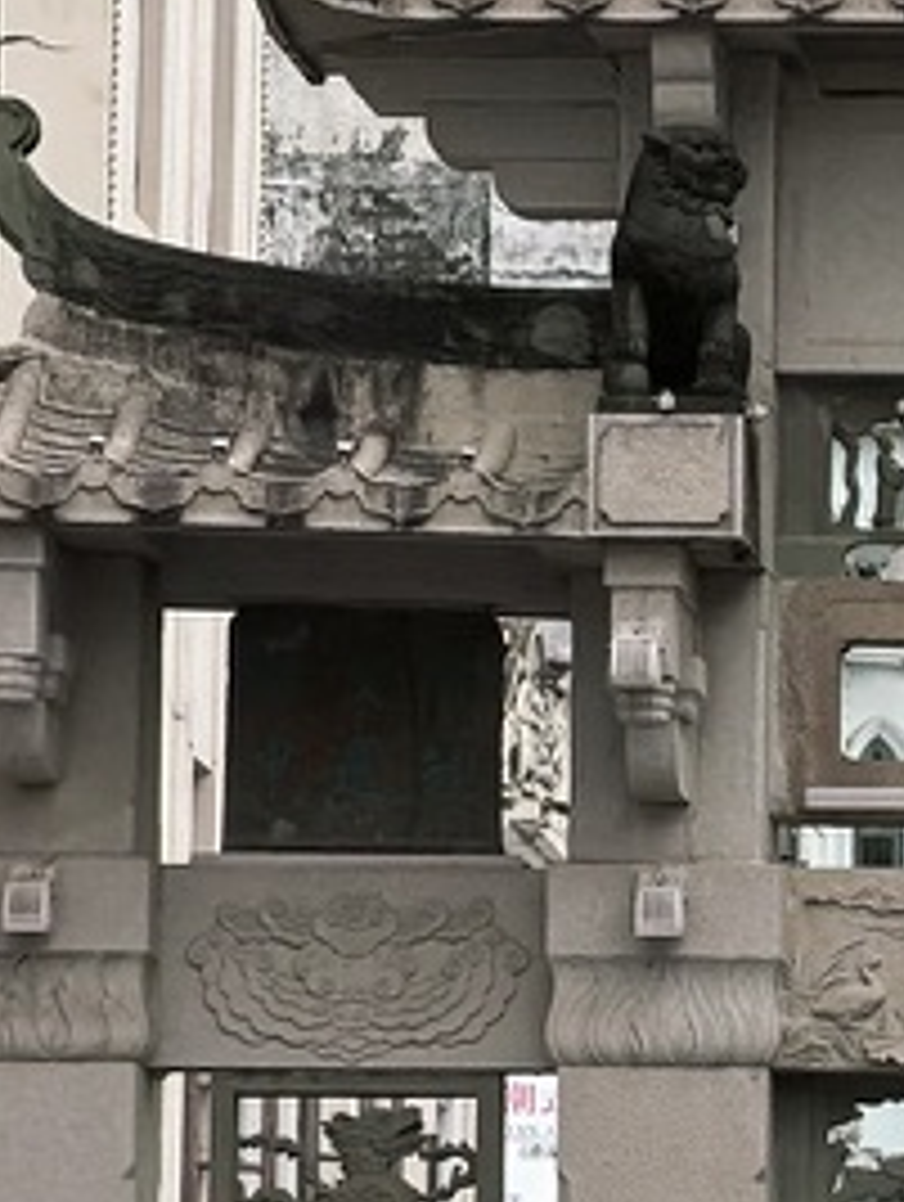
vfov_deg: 5.2
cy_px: 1148
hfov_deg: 3.9
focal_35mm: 383
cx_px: 1502
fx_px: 13304
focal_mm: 16.89
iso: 64
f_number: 2.8
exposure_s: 1/100
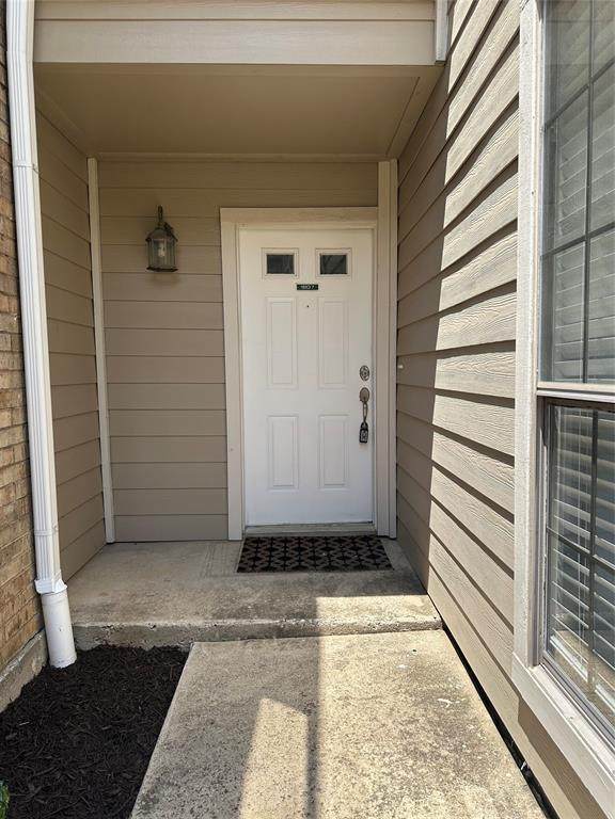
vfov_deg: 71.6
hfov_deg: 56.8
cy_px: 410
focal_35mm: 24
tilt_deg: -4.3
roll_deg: +0.4
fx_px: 569
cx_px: 308
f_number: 1.78
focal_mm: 6.86
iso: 80
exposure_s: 1/2070
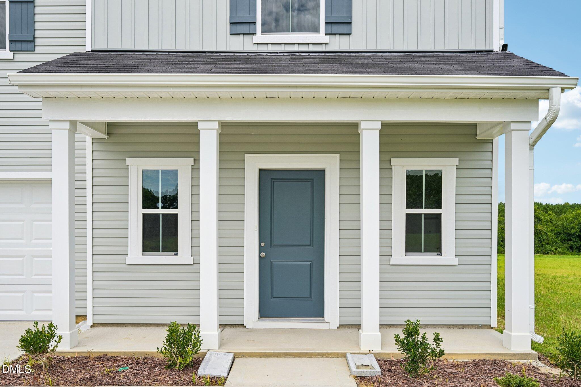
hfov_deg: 61.9
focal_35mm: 30
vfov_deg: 43.6
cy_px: 194
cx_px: 290
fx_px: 484
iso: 100
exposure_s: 1/400
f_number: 8
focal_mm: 30
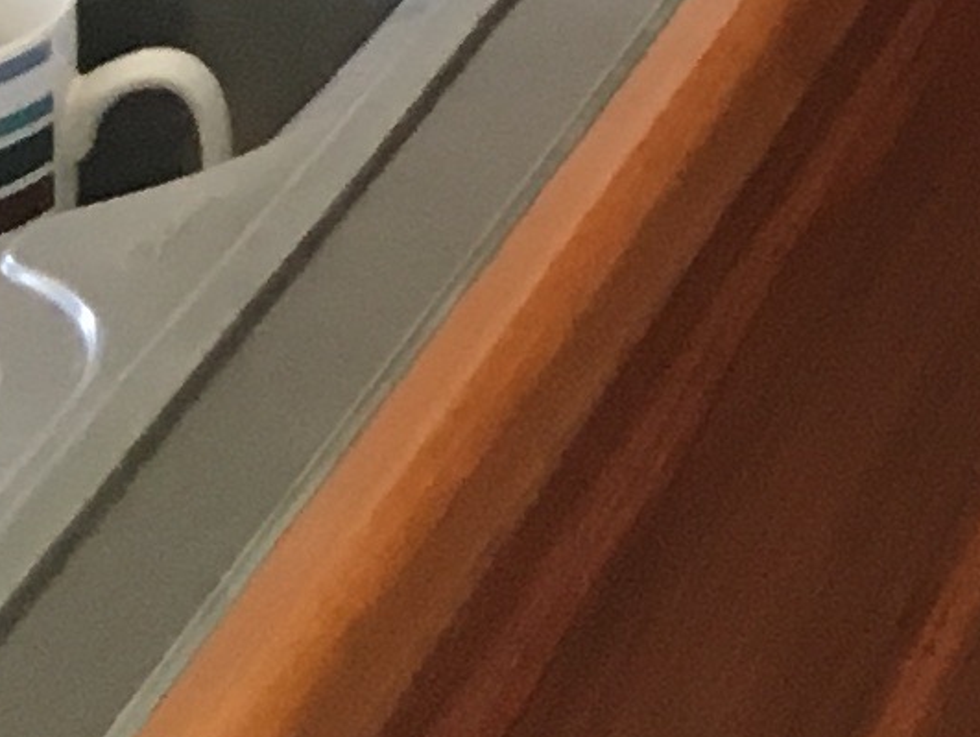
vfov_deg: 6.3
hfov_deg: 7.6
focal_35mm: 220
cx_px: 3184
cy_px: -1378
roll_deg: +0.4
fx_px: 6233
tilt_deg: -8.3
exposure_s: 1/30
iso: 64
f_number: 2.2
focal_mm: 4.15
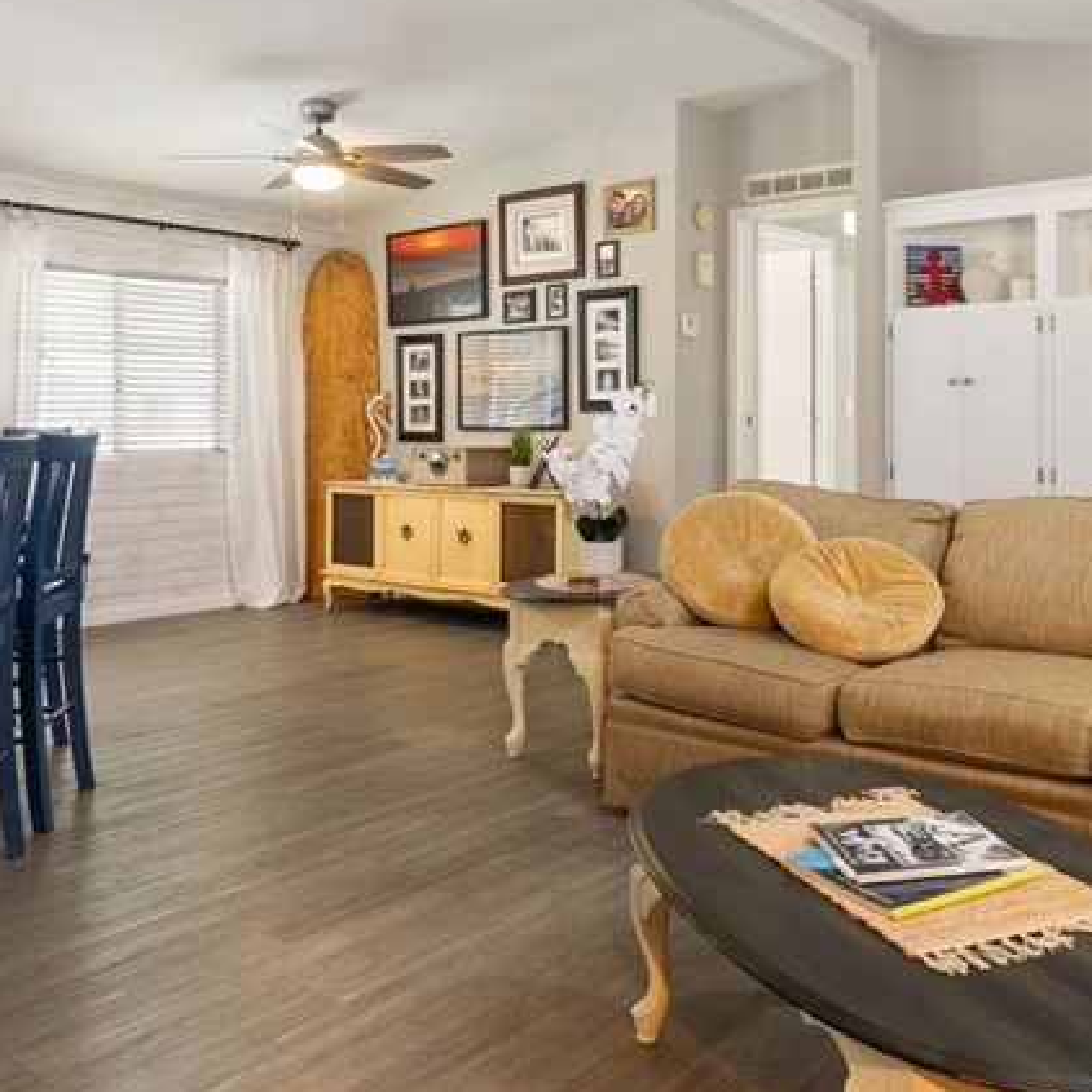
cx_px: 655
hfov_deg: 49.4
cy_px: 389
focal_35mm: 33
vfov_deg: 49.1
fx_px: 1178
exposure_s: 1/1.25
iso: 320
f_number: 9
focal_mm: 16
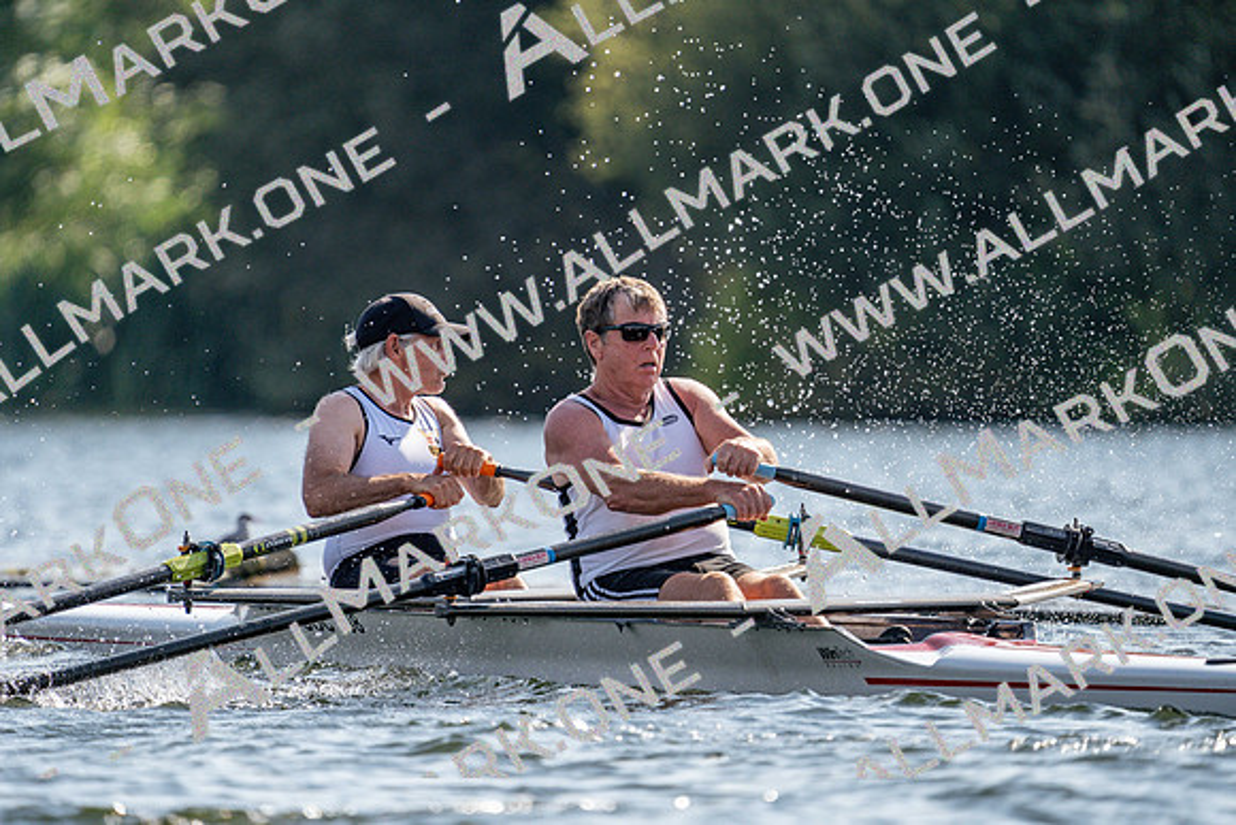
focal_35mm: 553
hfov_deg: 3.7
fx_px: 18990
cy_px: 412
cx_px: 618
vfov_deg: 2.5
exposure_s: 1/1600
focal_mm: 553
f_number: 6.3
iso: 320
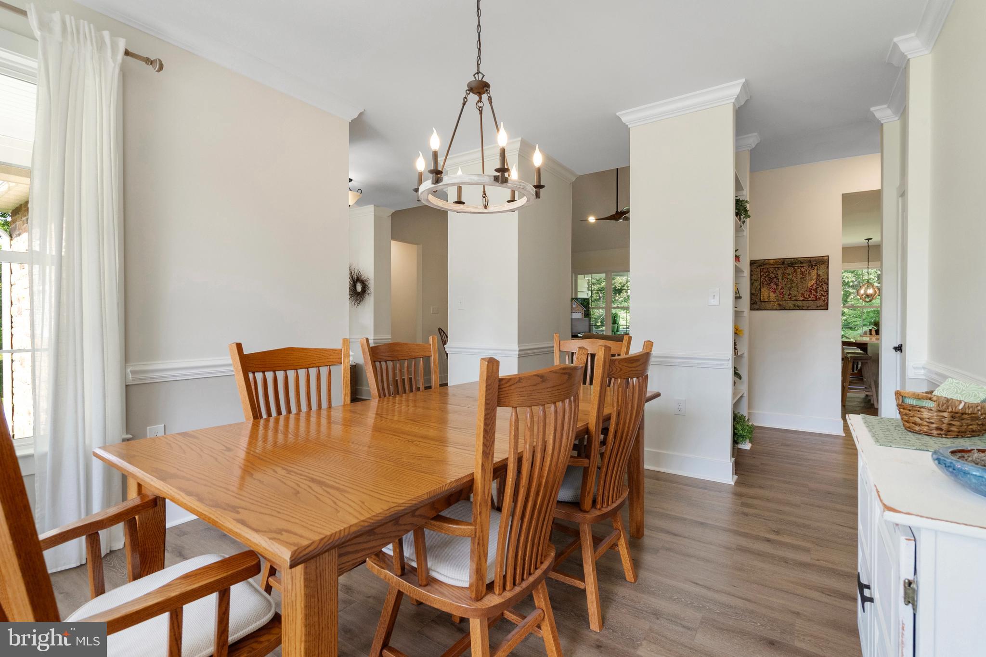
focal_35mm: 16
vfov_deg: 73.7
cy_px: 328
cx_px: 493
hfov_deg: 96.7
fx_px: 438
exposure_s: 1/2500
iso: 1250
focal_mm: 16
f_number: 8
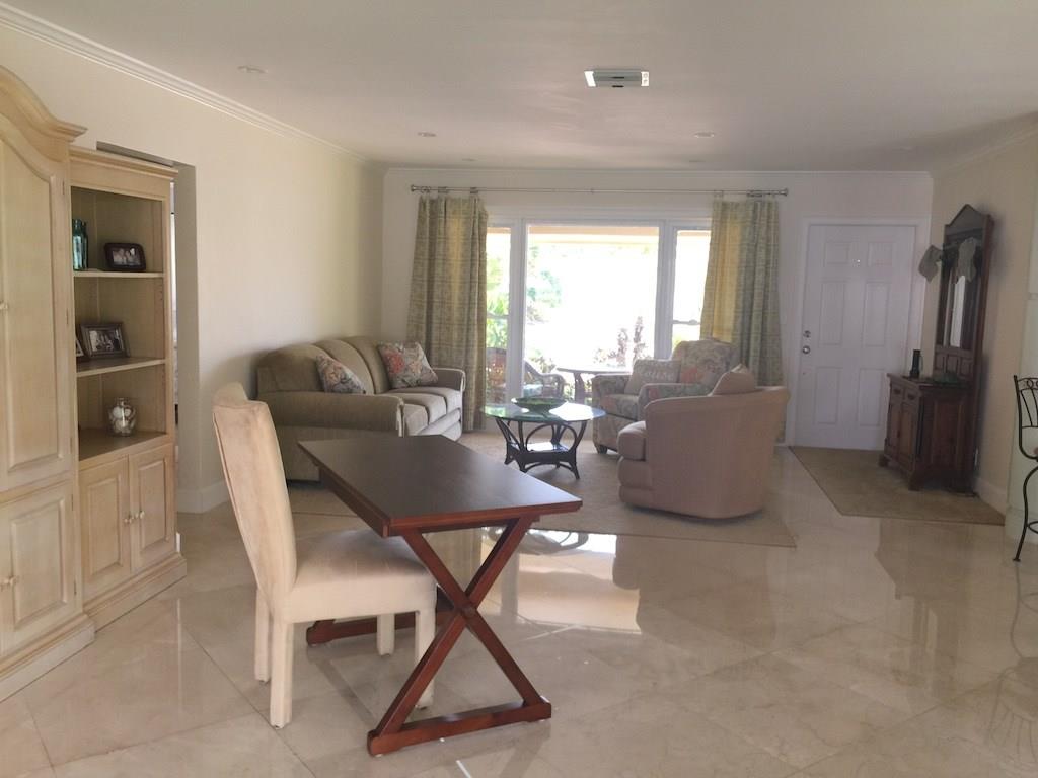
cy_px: 389
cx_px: 519
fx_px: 870
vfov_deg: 48.2
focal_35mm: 29
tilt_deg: -6.8
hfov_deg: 61.7
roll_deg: -2.5
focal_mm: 4.15
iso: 32
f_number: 2.2
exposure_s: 1/30
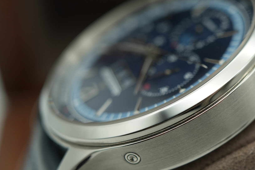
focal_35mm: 73
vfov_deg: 18.6
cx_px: 204
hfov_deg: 27.2
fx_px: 517
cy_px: 112
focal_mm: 35
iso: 400
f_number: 5
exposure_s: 1/250
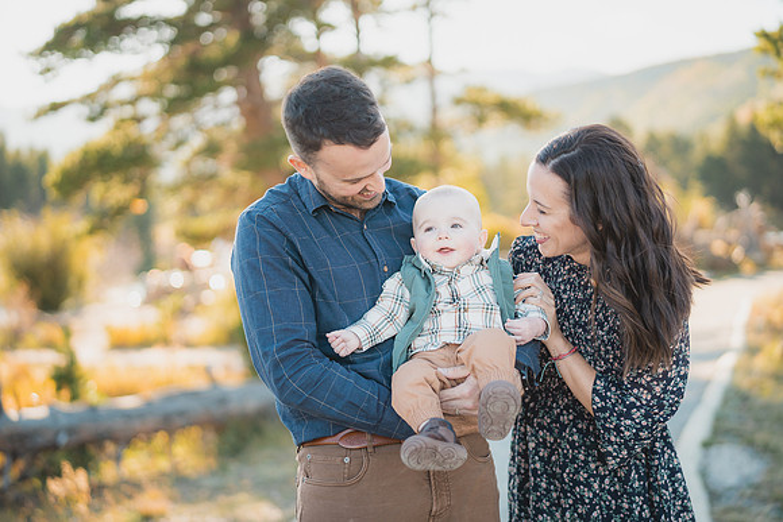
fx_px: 1180
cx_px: 392
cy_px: 261
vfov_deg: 25.0
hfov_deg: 36.7
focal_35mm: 54
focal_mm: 50
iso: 100
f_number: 1.4
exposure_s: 1/1250
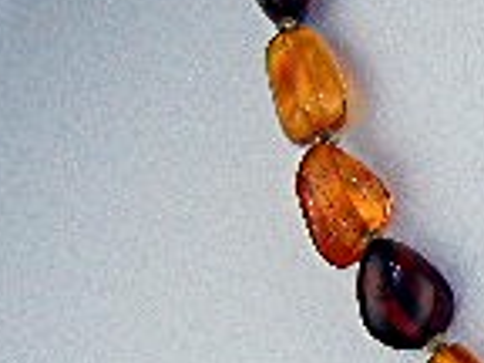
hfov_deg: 10.7
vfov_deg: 8.6
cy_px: 269
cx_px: 860
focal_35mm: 173
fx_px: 2419
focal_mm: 7.1
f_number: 3.7
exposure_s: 1/32
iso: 160
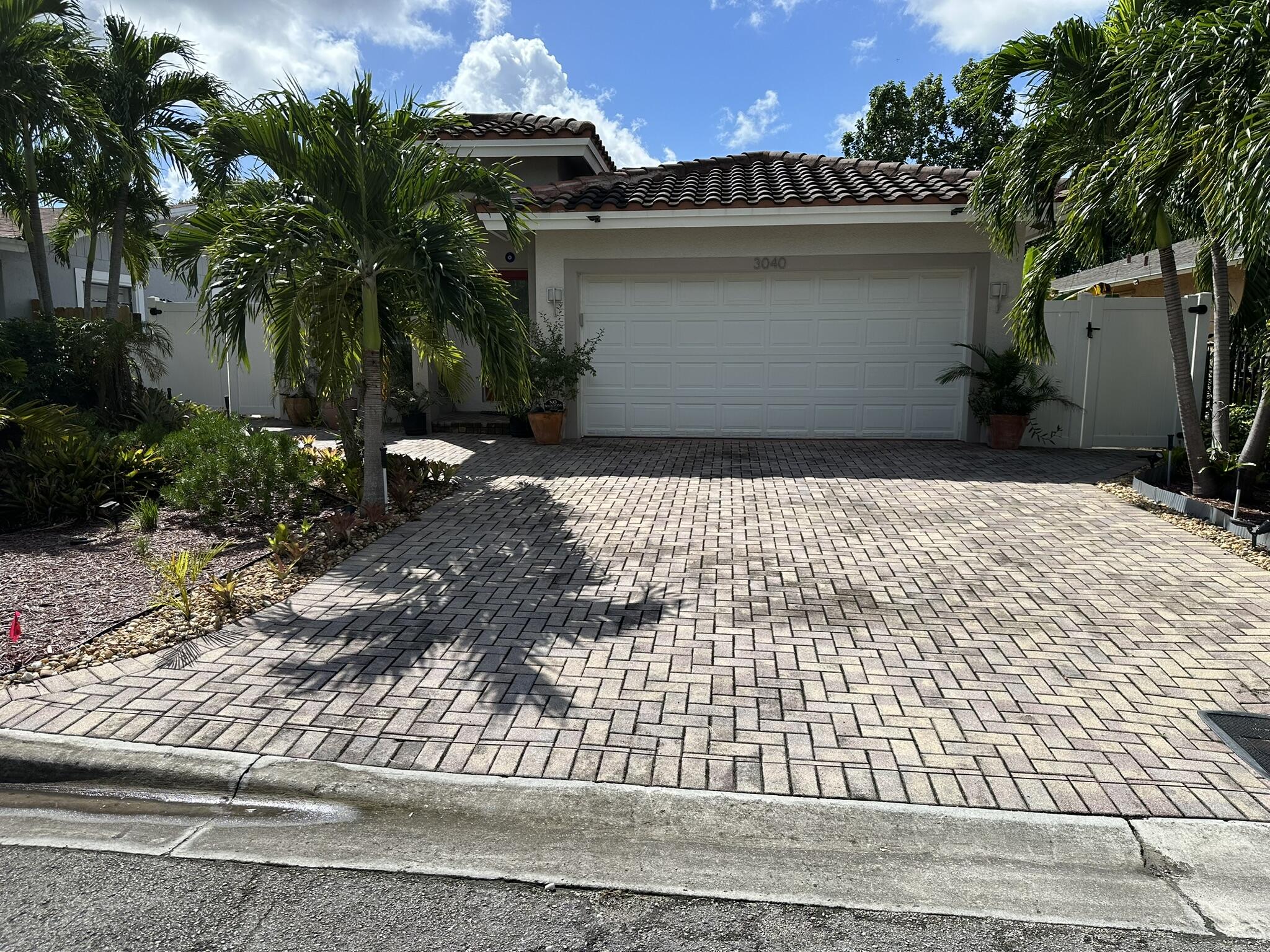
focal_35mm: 24
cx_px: 635
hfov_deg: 71.6
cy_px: 476
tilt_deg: -7.7
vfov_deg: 56.8
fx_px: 881
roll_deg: -0.7
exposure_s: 1/5263
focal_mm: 6.86
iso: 80
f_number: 1.78
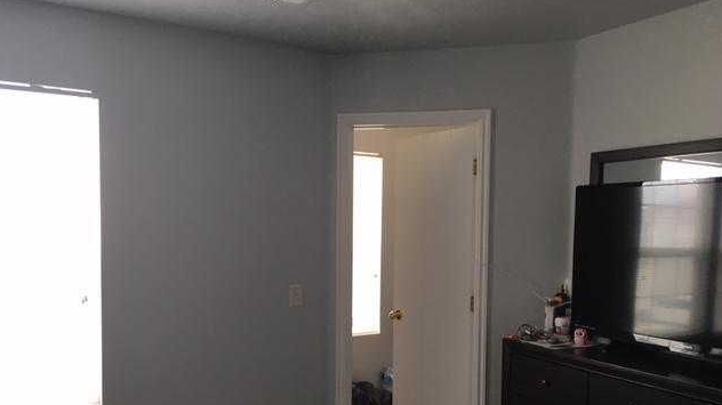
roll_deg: -0.9
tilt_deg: +0.1
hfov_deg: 61.0
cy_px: 261
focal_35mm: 32
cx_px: 362
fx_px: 612
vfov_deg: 36.4
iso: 32
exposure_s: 1/30
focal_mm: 4.15
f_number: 2.2
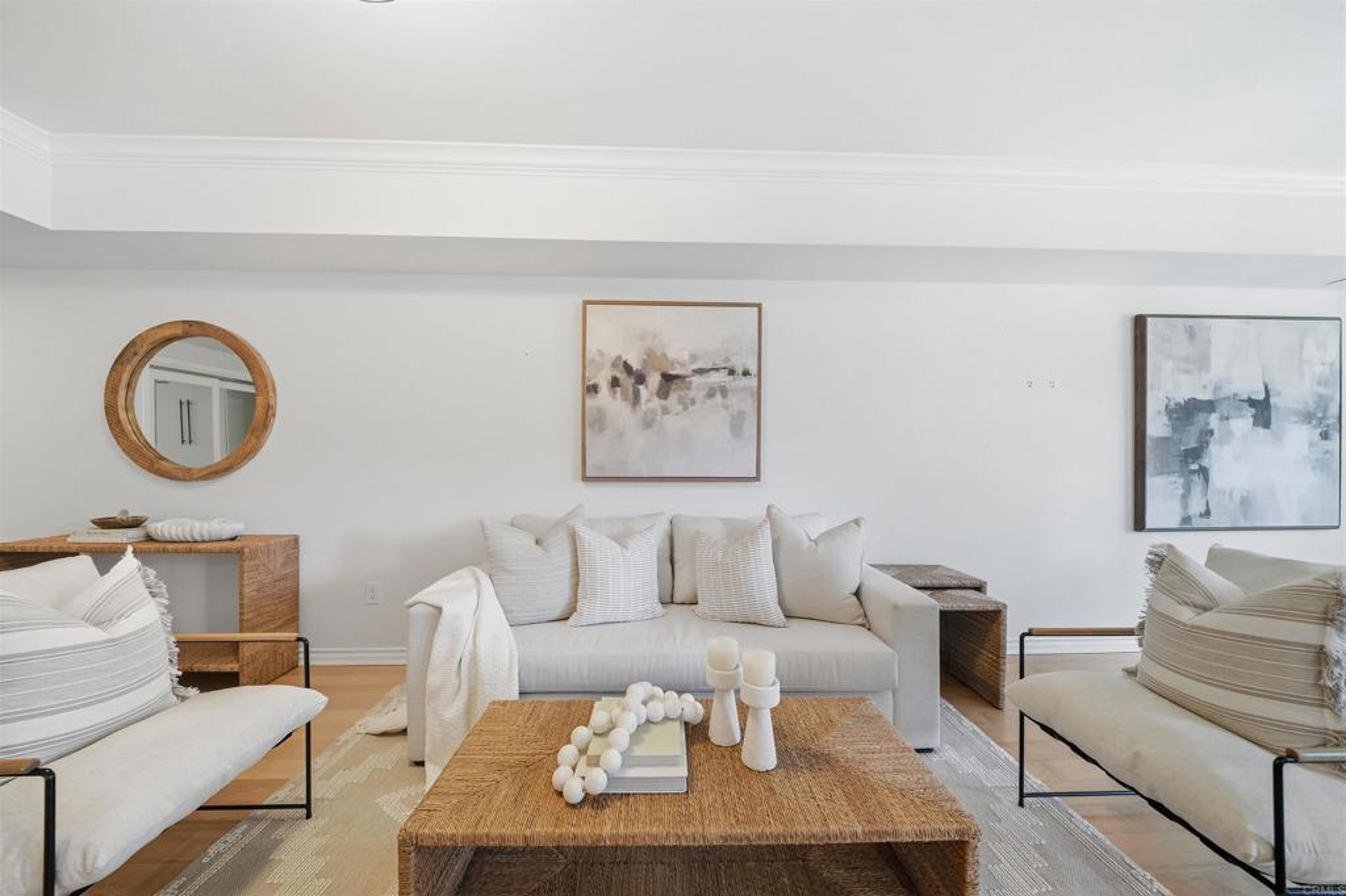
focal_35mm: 12
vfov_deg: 90.0
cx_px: 673
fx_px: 448
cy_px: 448
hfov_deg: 112.6
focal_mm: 12
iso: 800
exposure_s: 1/800
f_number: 4
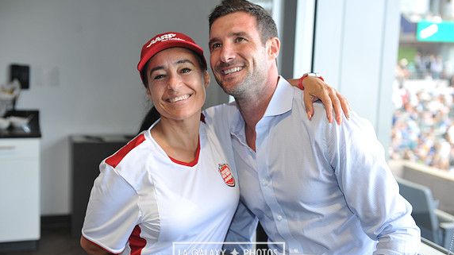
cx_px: 229
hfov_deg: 40.6
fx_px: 614
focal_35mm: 51
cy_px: 133
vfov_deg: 23.5
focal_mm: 48
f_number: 3.5
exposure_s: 1/80
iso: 250
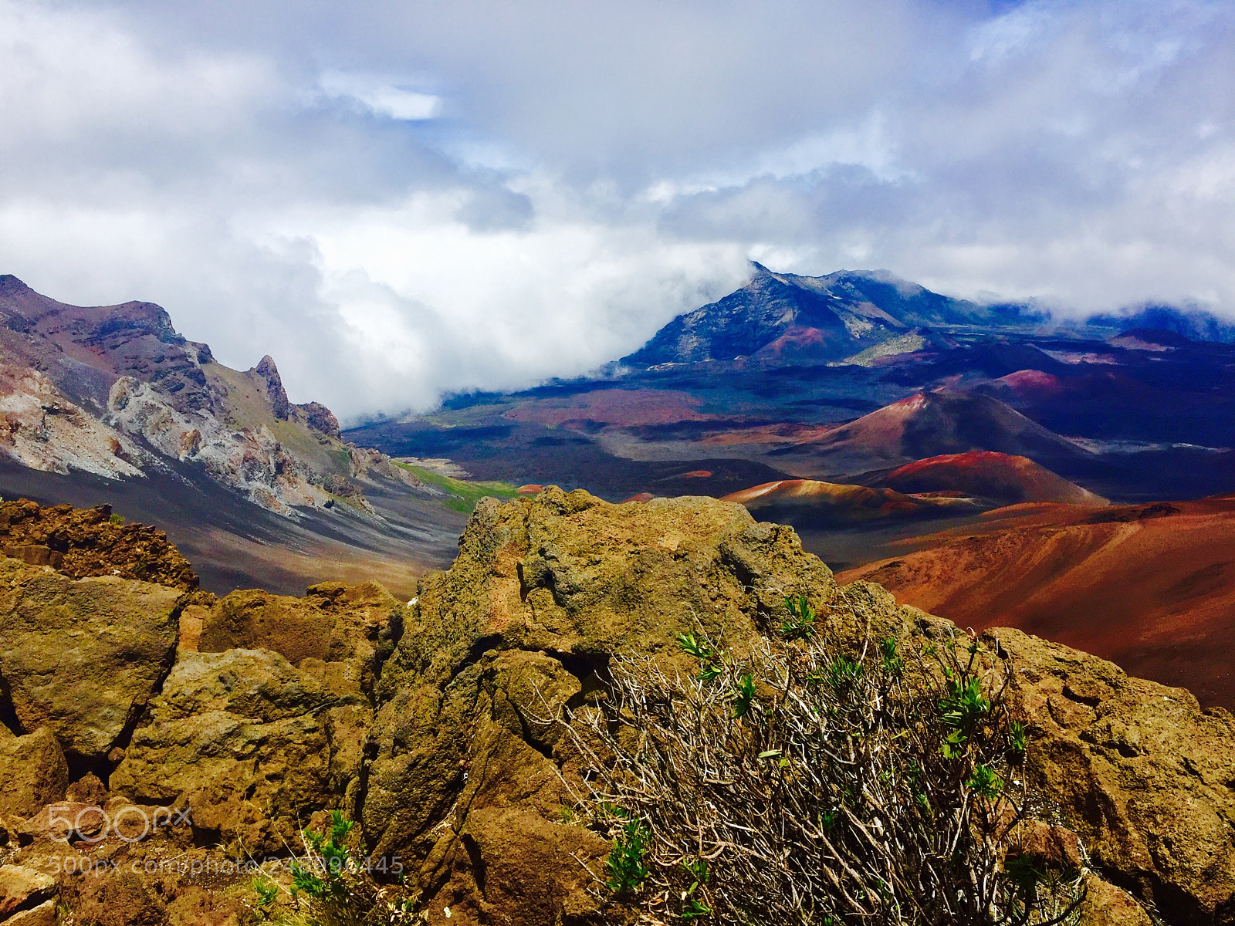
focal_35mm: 29
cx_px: 618
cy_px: 463
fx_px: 1035
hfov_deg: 61.7
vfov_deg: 48.2
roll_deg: +1.1
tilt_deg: -12.5
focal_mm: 4.15
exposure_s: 1/3597
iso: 32
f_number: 2.2
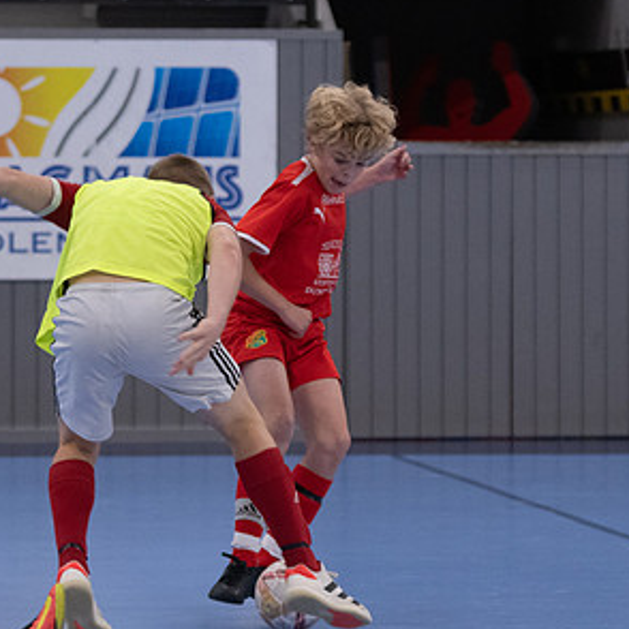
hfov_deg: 6.9
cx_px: 201
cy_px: 382
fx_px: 5242
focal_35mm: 255
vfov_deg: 6.9
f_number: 3.2
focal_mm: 95
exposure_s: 1/400
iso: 1800
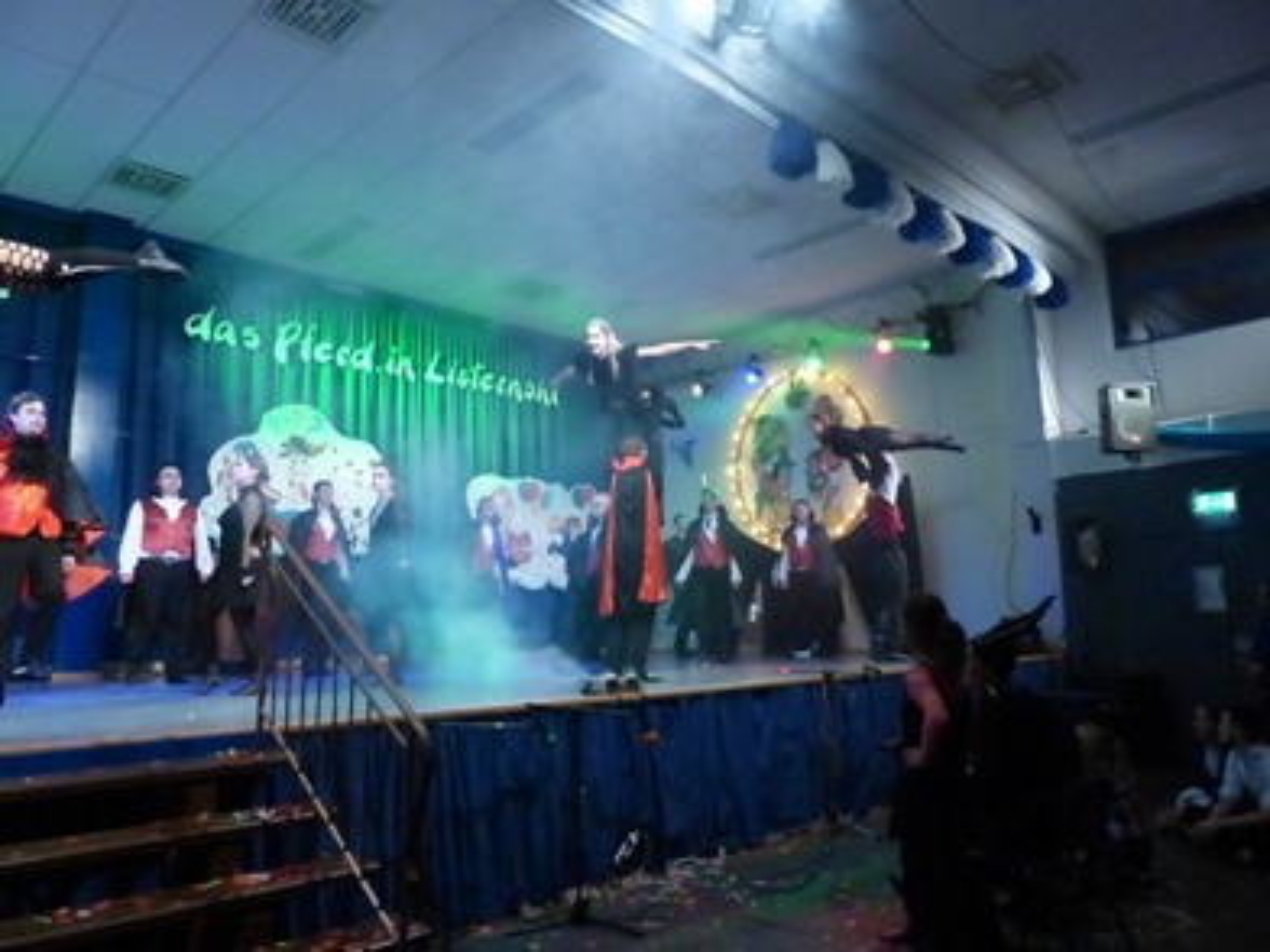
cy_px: 476
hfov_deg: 69.4
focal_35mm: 25
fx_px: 917
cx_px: 635
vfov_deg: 54.9
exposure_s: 1/100
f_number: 3.2
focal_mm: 4.5
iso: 1600
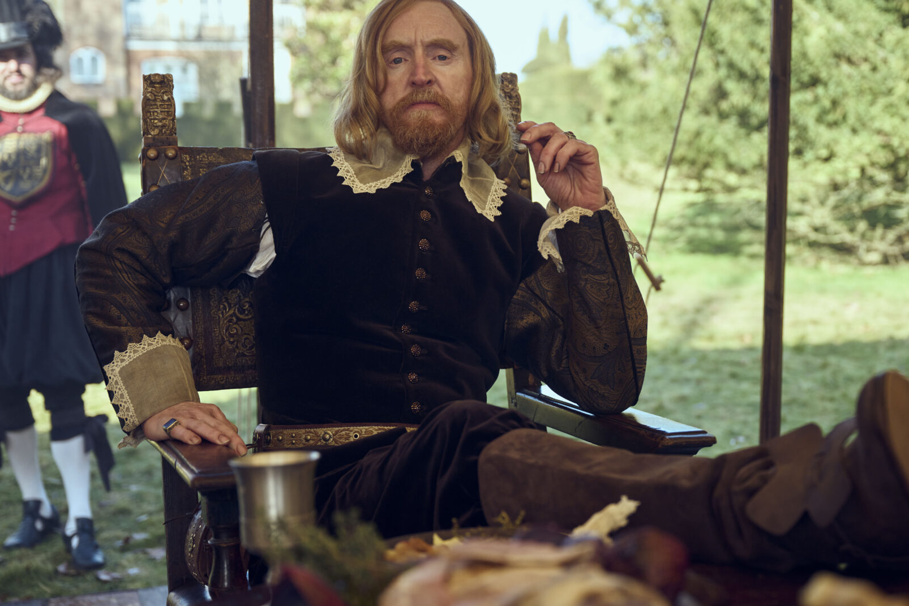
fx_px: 1389
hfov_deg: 36.2
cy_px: 277
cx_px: 526
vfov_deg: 24.6
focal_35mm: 55
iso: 400
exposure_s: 1/640
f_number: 3.2
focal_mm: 46
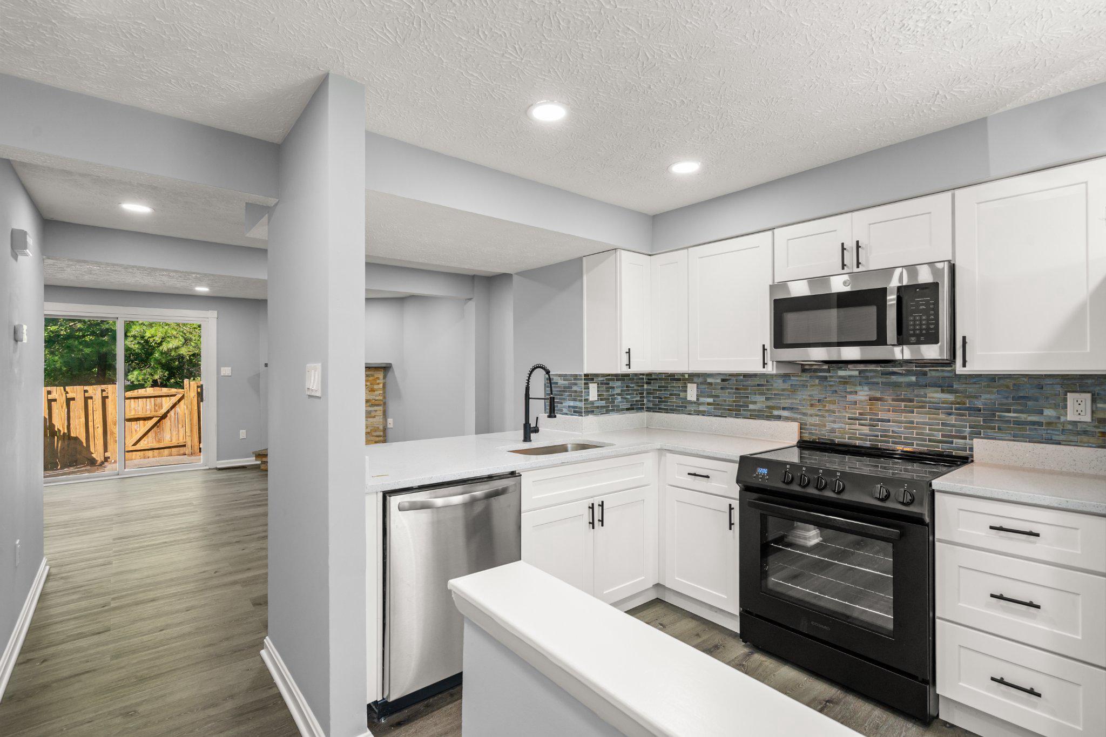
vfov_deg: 70.4
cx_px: 553
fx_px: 522
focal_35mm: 17
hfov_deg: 93.3
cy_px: 368
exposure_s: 1/13
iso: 400
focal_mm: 17
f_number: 8
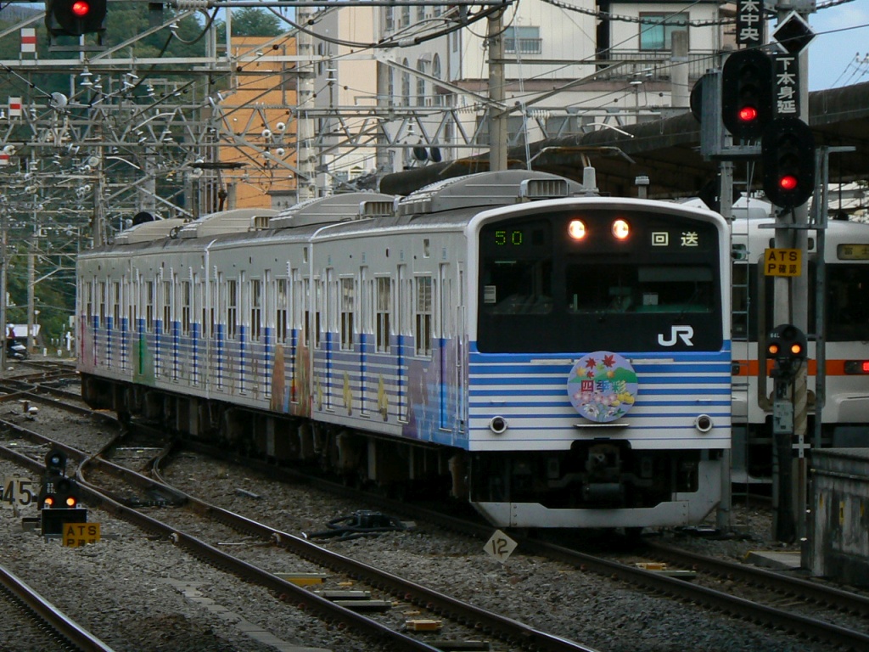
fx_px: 7556
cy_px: 326
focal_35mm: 301
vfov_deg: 4.9
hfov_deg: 6.6
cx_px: 434
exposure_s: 1/250
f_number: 3.3
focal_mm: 36.5
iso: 100
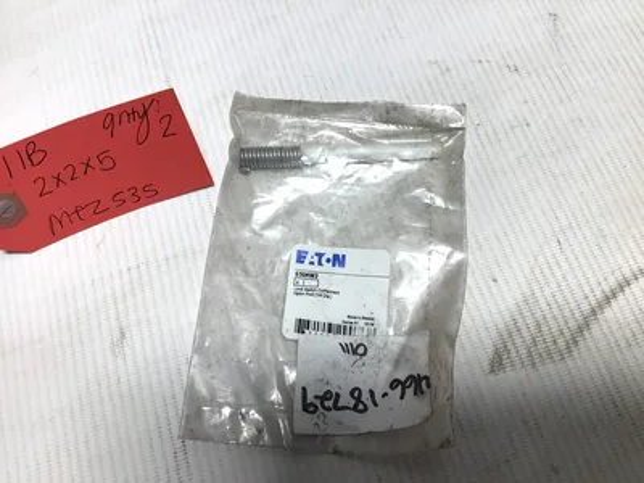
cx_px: 322
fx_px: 577
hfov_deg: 58.4
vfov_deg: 45.4
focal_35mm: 31
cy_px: 242
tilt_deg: -68.5
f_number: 2.4
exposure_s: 1/125
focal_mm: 3.3
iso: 25
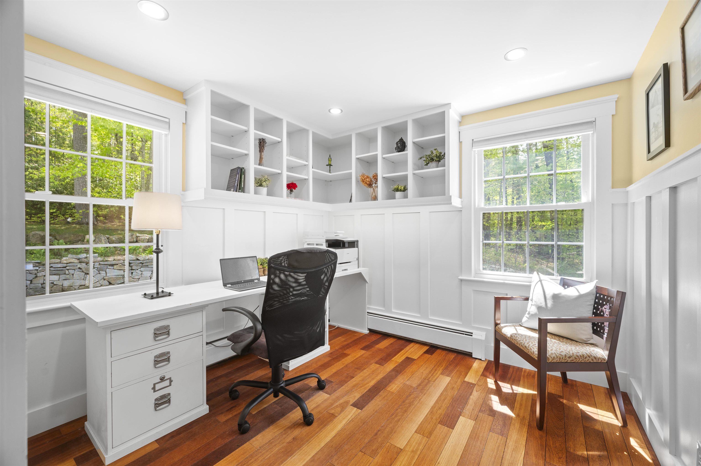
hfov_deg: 102.3
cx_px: 350
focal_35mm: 14
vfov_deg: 79.1
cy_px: 233
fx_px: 282
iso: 250
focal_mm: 14.5
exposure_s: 1/3
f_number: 7.1
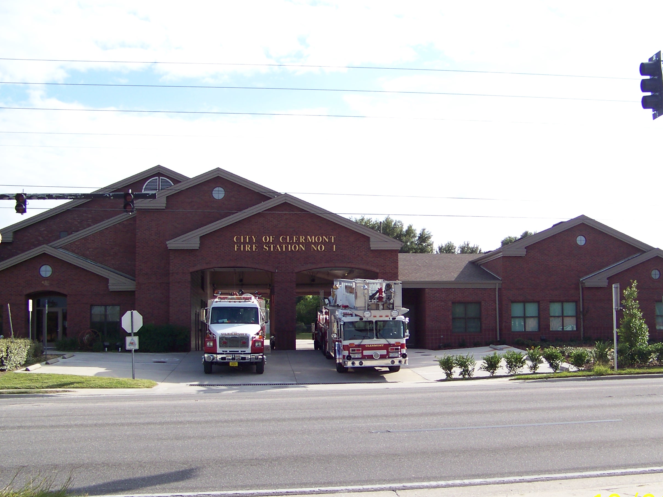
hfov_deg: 41.1
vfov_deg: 31.5
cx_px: 381
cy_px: 272
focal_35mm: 46
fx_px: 881
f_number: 2.8
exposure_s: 1/640
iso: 64
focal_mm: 5.85
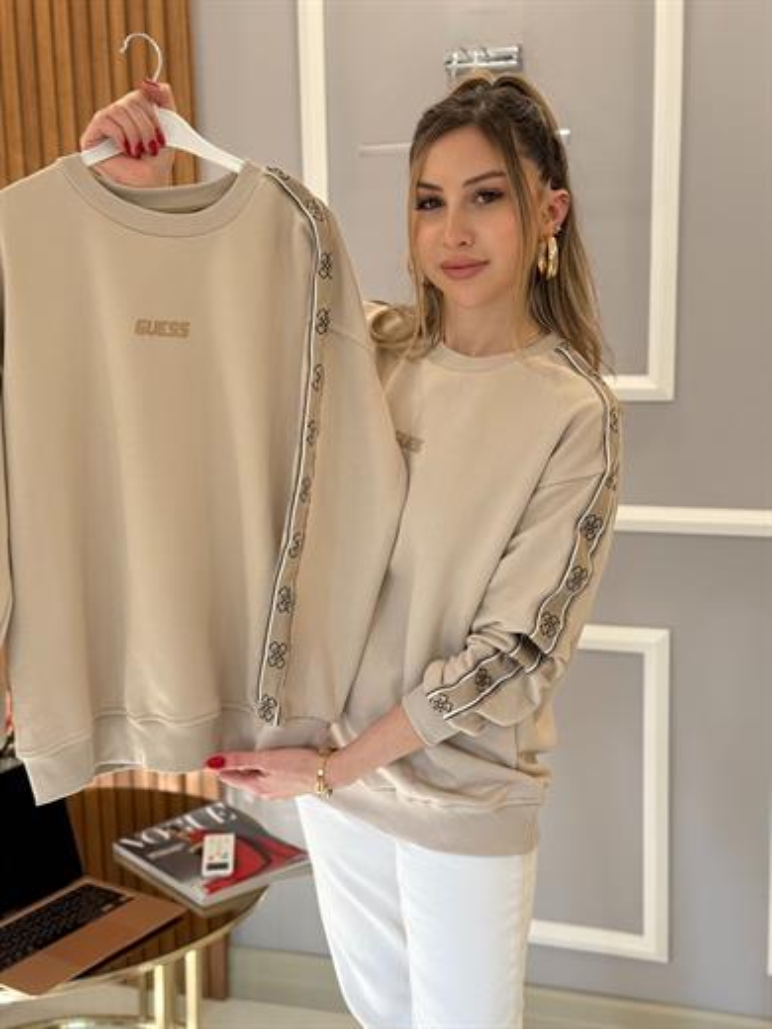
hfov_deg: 30.3
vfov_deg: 39.7
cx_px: 386
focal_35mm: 48
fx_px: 1427
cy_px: 514
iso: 200
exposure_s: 1/214
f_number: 1.78
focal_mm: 6.76
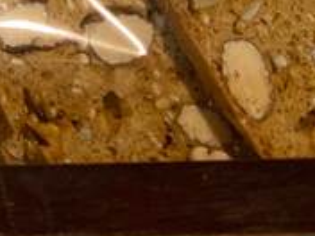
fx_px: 1074
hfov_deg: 13.6
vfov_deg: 11.1
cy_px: -266
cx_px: -358
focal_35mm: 118
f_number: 1.8
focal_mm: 4.25
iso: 64
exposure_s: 1/60
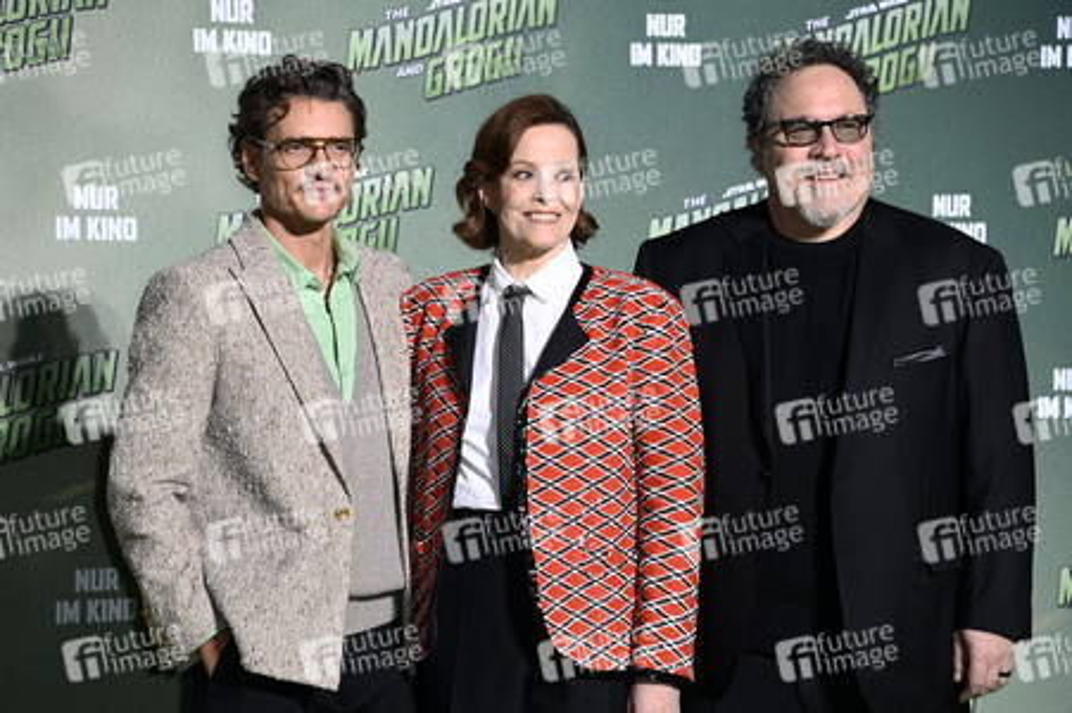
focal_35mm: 160
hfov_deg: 12.8
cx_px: 536
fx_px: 4761
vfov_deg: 8.6
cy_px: 356
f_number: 5.6
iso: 640
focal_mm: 160
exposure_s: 1/250
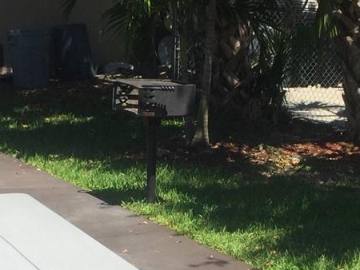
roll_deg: -2.9
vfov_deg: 14.2
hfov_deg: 19.1
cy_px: 244
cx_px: 194
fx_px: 1072
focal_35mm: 103
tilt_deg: -11.7
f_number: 2.2
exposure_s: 1/1647
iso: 32
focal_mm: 4.15
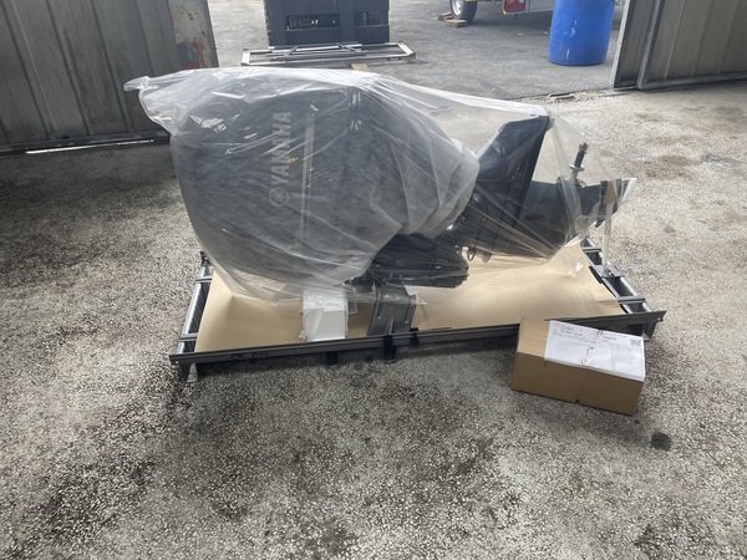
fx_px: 561
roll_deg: +1.1
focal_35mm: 26
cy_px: 280
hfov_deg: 67.3
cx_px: 374
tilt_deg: -35.3
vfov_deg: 53.1
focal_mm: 4.2
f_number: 1.6
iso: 100
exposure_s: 1/121
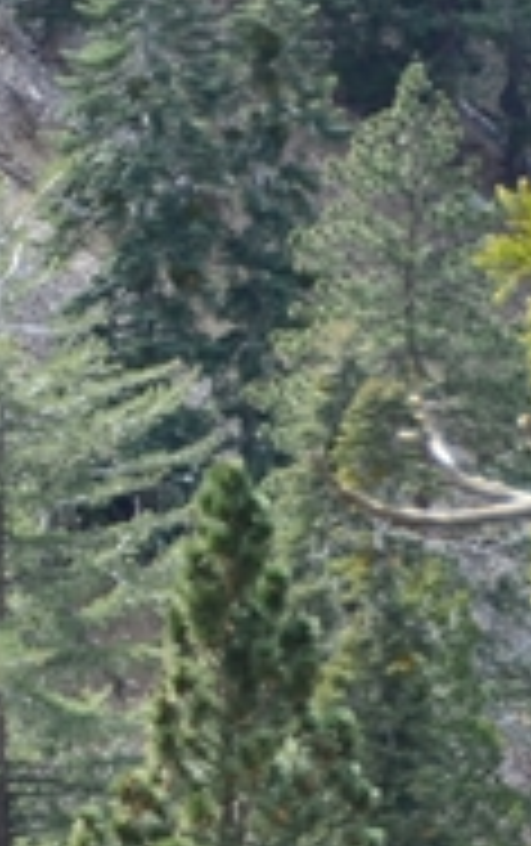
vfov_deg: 5.2
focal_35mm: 402
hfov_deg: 3.2
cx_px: -1233
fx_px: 9280
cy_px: 950
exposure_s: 1/200
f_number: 4.8
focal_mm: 62
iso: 160
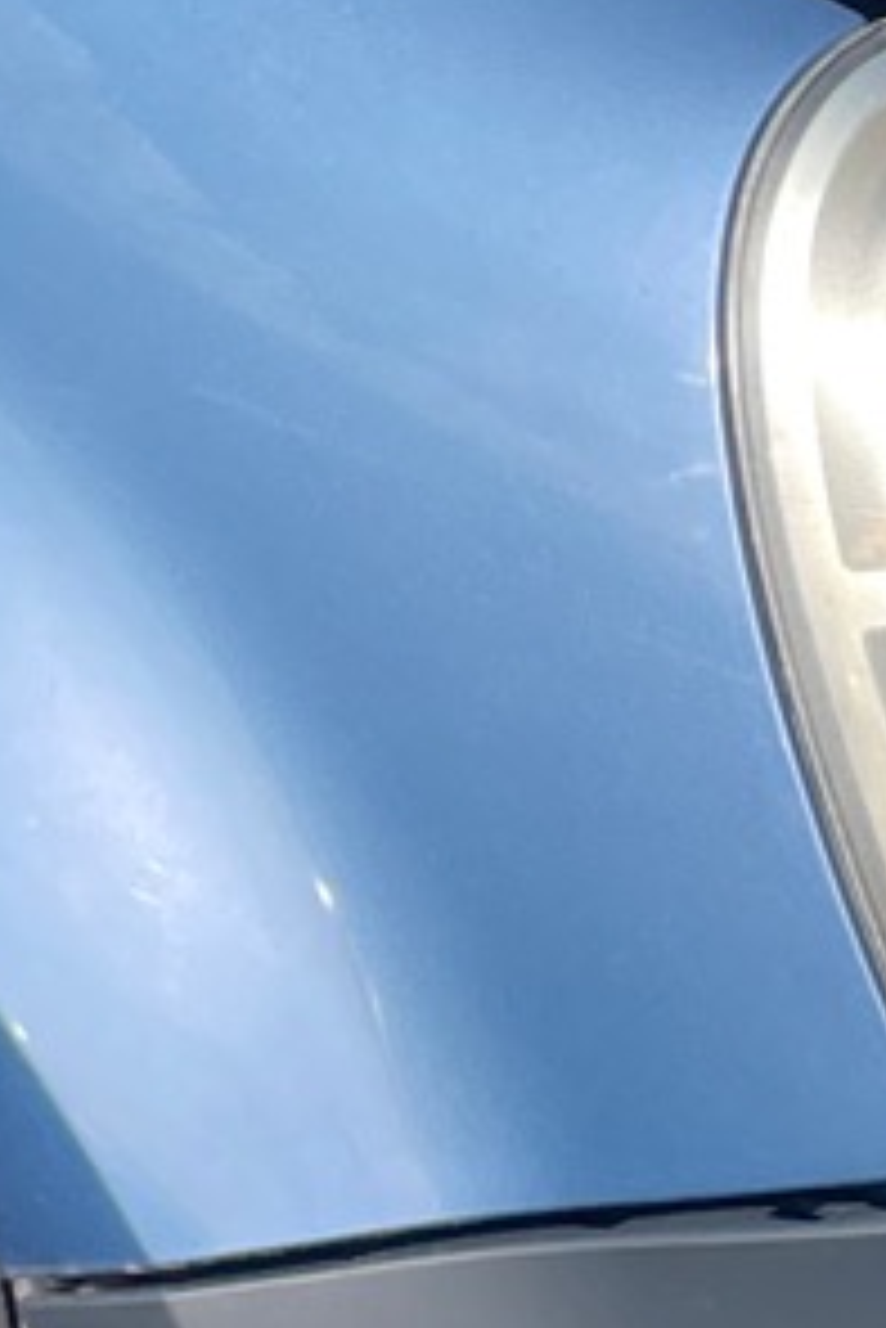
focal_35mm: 165
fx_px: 6084
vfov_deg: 12.4
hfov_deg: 8.2
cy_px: 531
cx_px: 1048
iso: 32
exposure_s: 1/2212
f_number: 1.6
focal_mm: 4.2
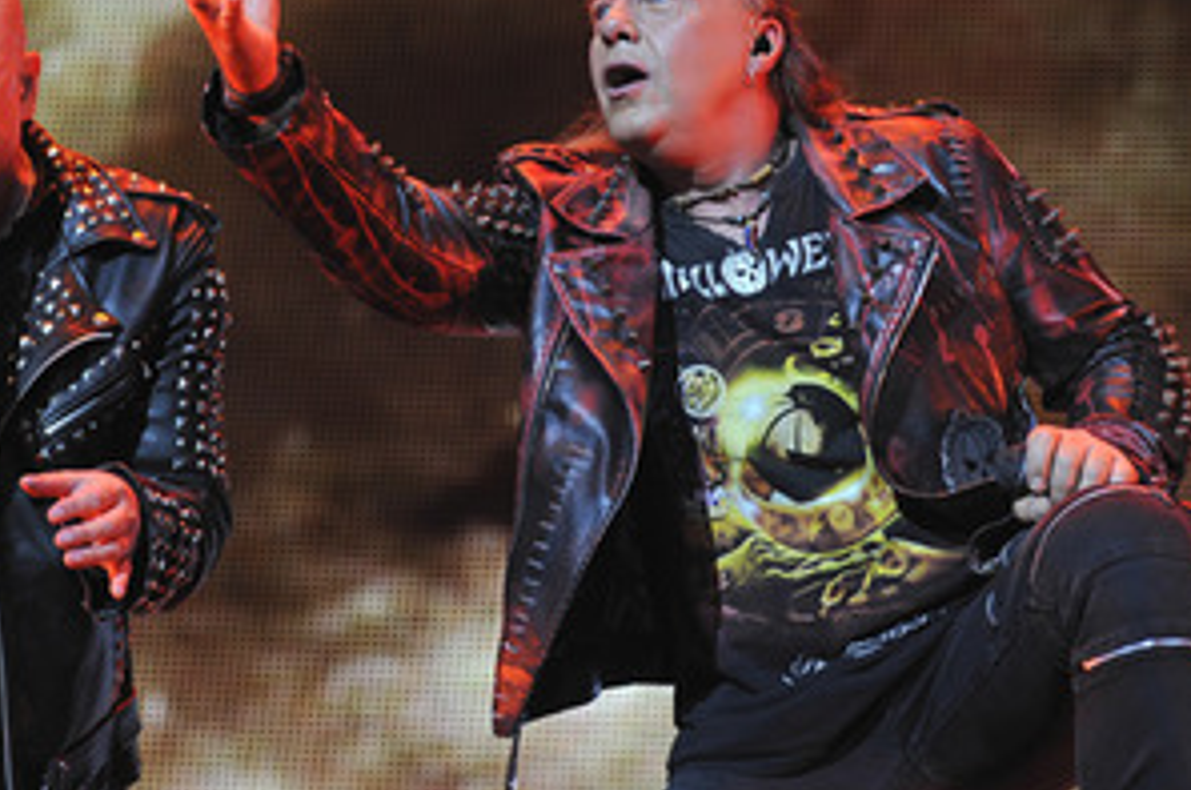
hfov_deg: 13.5
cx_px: 391
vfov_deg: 9.0
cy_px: 273
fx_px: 5020
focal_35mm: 152
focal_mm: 100
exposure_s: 1/320
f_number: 2.8
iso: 800
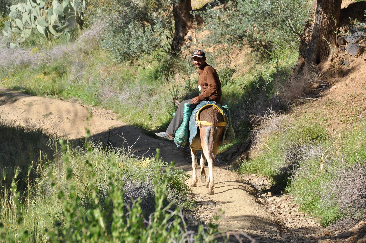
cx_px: 183
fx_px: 1828
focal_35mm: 180
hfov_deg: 11.4
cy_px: 122
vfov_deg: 7.6
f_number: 6.3
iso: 250
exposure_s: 1/640
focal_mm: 120
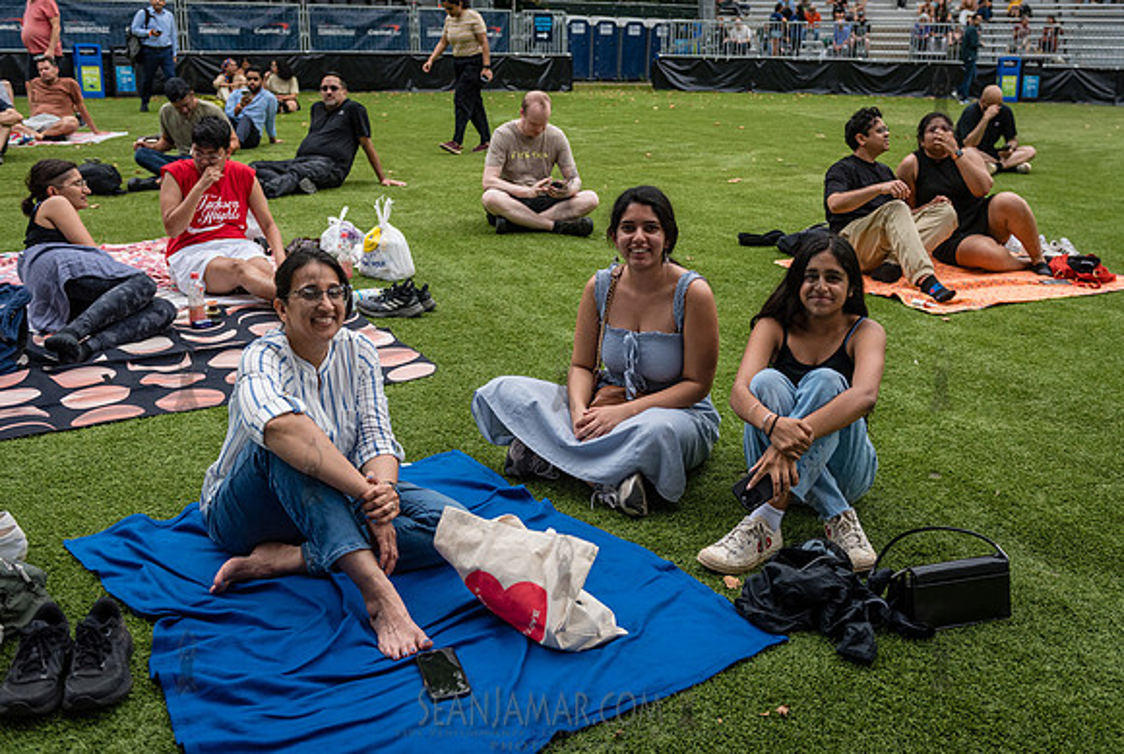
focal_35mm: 36
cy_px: 339
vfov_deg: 37.2
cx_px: 621
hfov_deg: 53.2
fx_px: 1120
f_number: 3.2
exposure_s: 1/2000
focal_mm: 31
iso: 1000
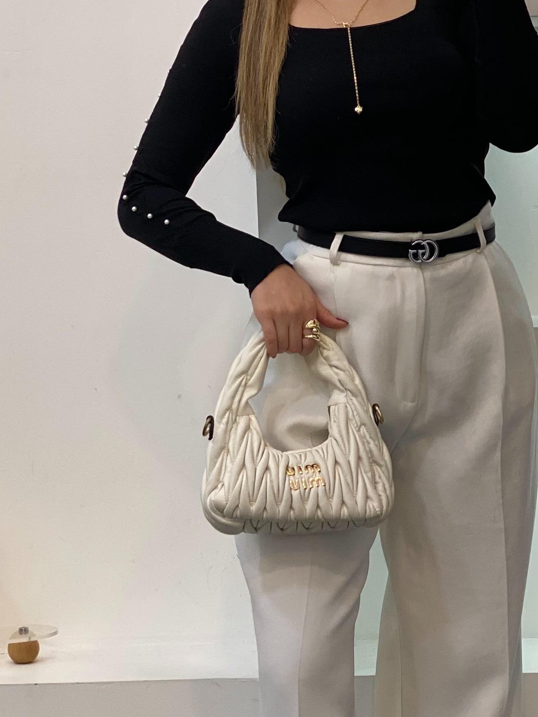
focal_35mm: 121
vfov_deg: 16.3
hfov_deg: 12.2
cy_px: 394
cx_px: 360
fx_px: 2507
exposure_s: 1/100
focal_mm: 6
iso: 64
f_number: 2
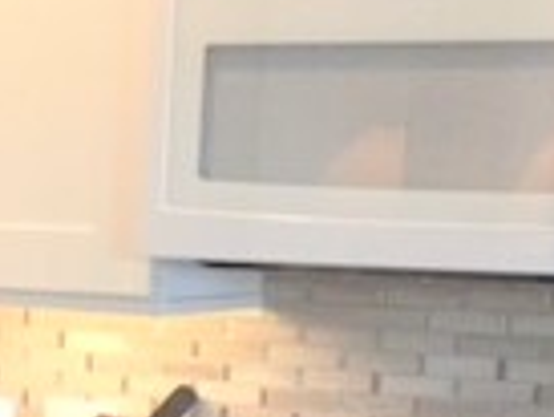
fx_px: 2323
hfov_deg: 13.1
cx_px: -174
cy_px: 607
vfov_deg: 10.0
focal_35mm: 145
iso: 125
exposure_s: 1/30
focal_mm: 3.3
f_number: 2.4
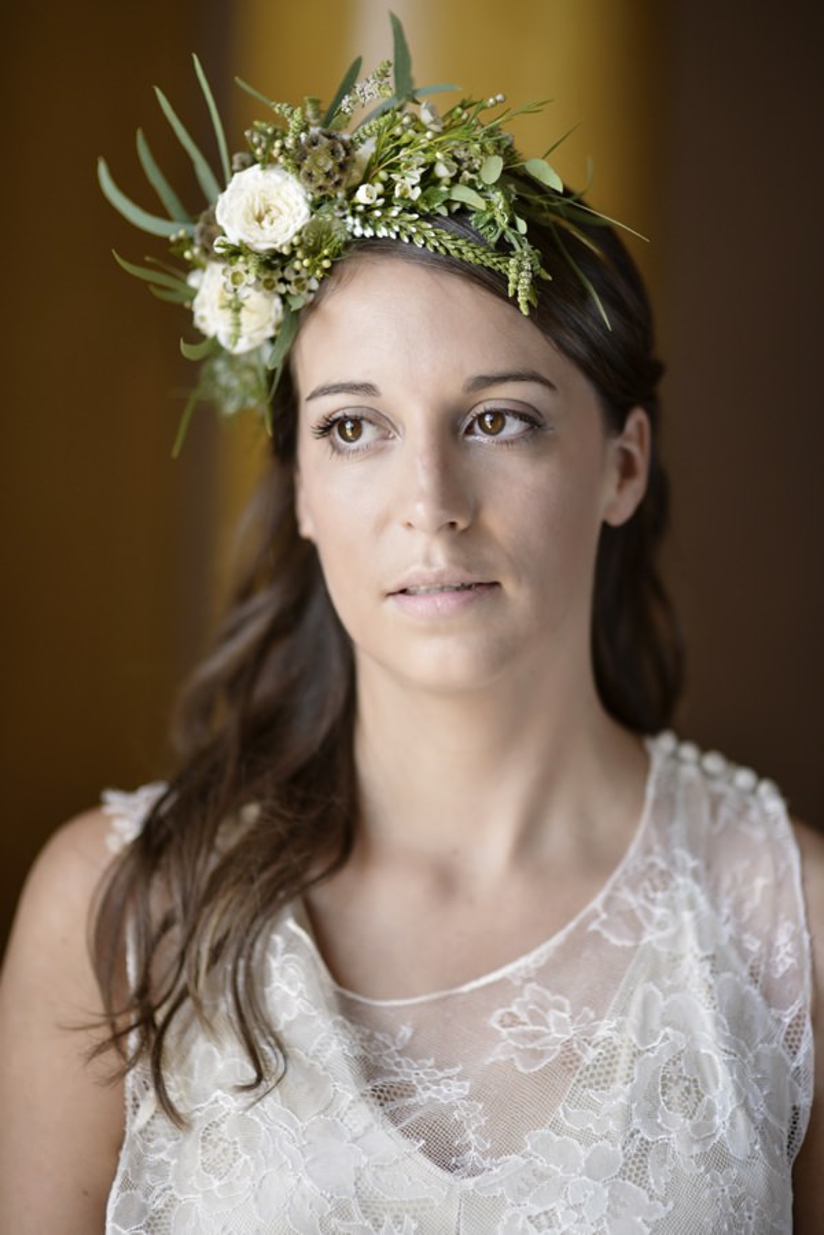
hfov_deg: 16.1
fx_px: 2916
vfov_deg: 23.9
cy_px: 618
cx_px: 412
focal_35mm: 85
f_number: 1.6
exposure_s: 1/640
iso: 320
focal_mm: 85
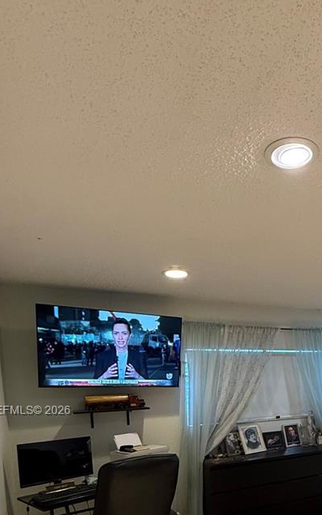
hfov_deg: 41.3
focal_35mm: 28
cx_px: 286
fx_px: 394
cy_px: 411
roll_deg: +1.0
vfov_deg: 61.1
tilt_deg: -3.7
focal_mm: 2.22
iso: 400
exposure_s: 1/60
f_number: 2.2
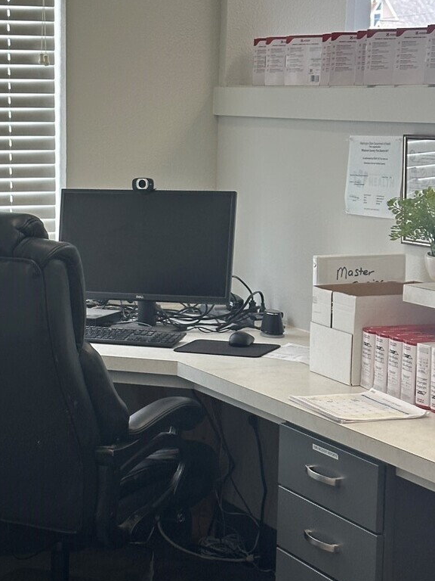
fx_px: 1508
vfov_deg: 21.6
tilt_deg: -12.5
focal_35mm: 90
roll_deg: -1.7
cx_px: 86
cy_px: 409
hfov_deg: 16.3
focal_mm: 6.86
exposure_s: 1/134
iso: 80
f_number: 1.78
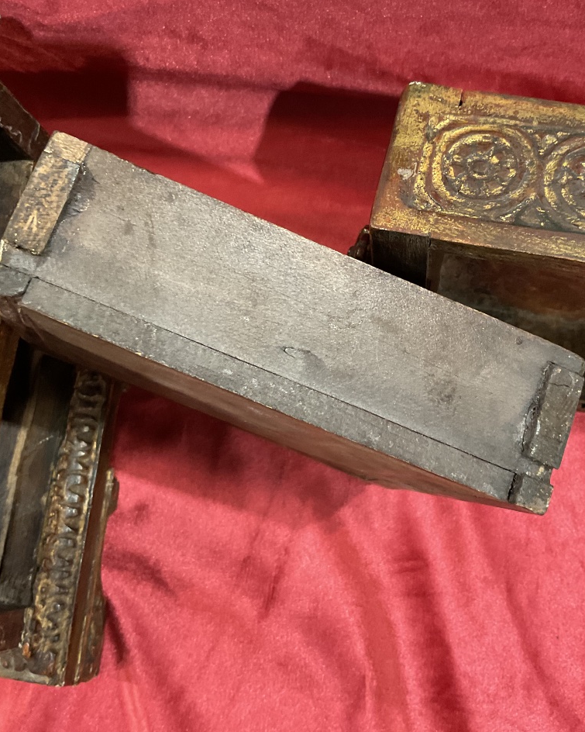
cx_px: 284
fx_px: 779
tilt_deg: -69.9
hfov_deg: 41.1
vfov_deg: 50.1
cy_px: 304
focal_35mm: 36
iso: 250
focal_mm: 3
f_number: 1.8
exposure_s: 1/33
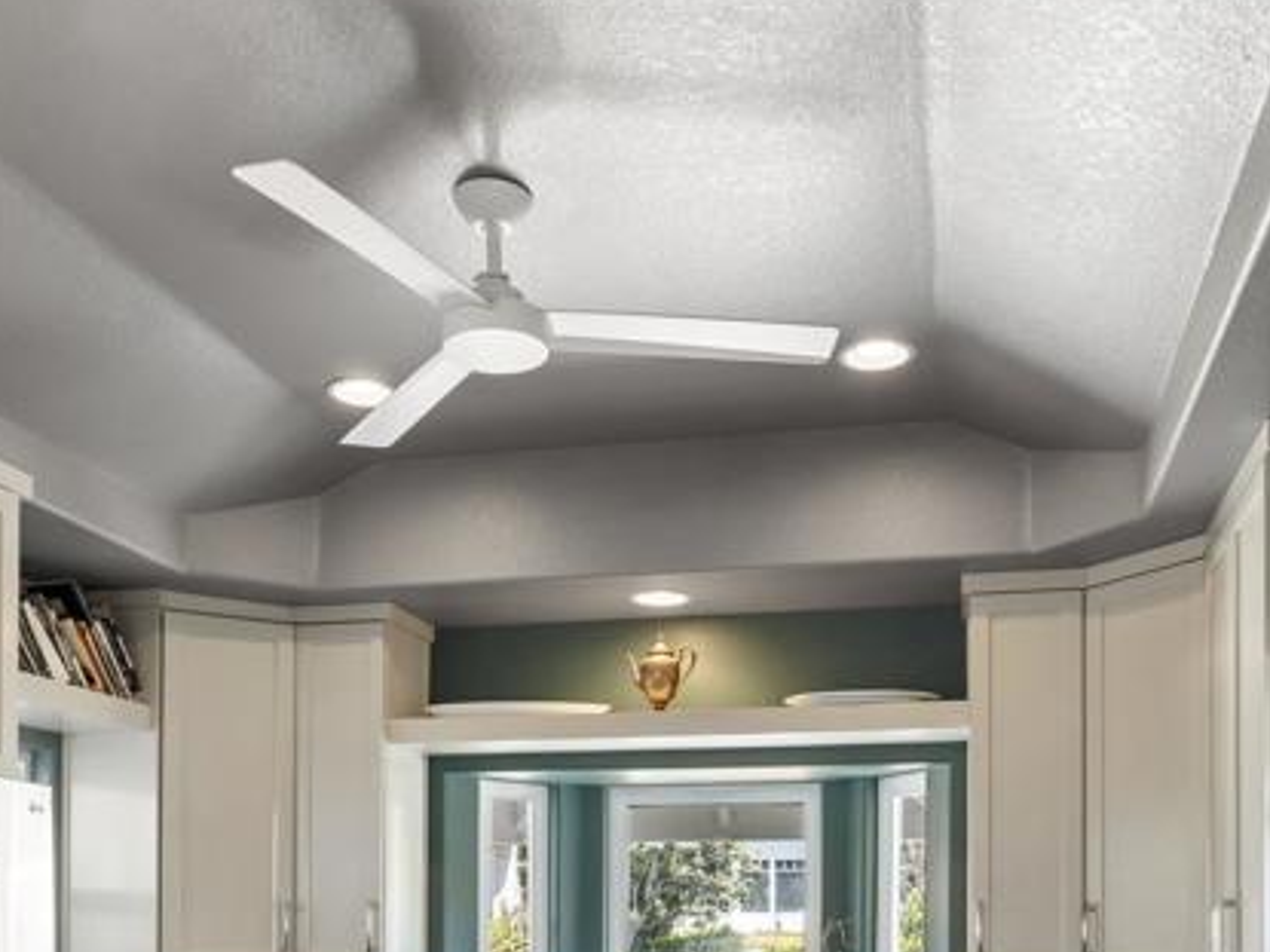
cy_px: 954
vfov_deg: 34.3
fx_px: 1394
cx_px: 664
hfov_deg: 49.0
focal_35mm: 38
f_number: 8
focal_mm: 16
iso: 500
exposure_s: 1/5
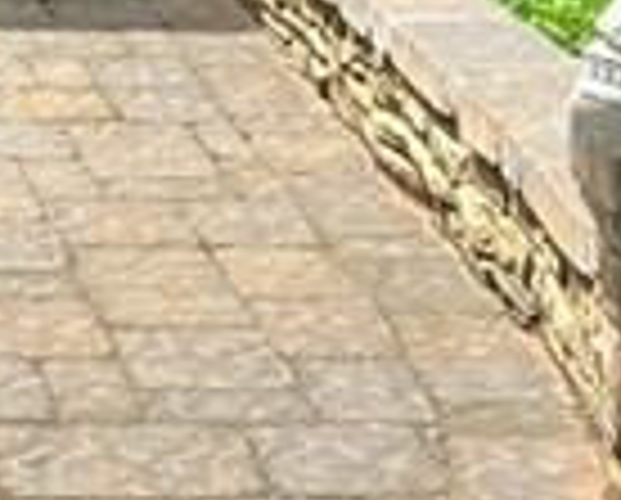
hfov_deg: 13.1
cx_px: -198
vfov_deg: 9.9
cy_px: -622
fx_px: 2597
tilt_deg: -0.6
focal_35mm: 141
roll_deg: +1.0
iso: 32
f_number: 1.8
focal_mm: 4.25
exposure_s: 1/1034
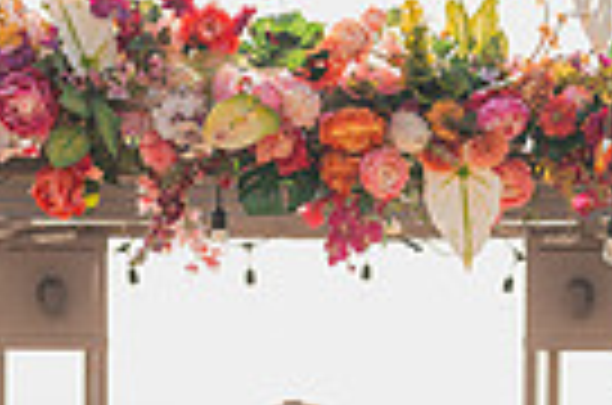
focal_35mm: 214
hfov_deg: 9.6
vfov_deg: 6.3
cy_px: 596
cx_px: 436
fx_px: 3630
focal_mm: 50
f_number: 2
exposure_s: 1/1000
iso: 50
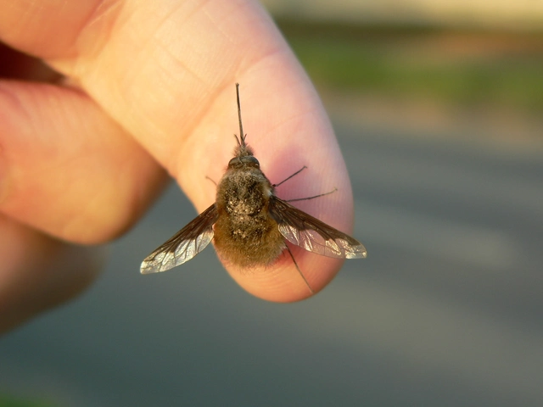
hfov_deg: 27.0
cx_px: 272
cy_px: 204
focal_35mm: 72
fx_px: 1129
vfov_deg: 20.4
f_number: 2.8
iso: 80
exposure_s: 1/100
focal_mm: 12
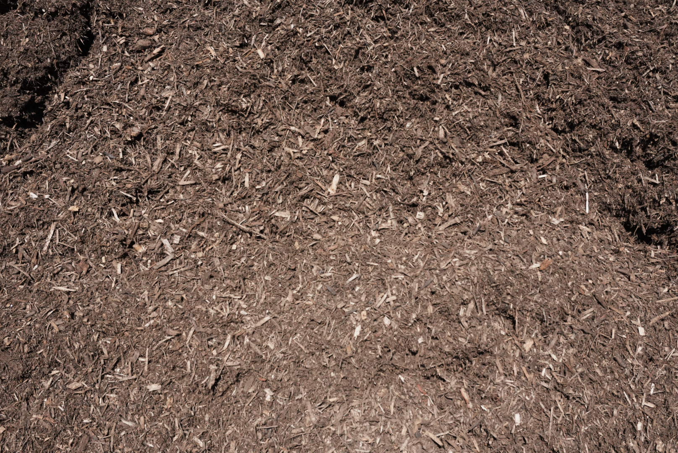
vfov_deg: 38.4
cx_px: 339
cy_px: 226
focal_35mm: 34
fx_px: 650
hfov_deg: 55.1
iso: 1000
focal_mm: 23
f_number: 9
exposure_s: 1/2500
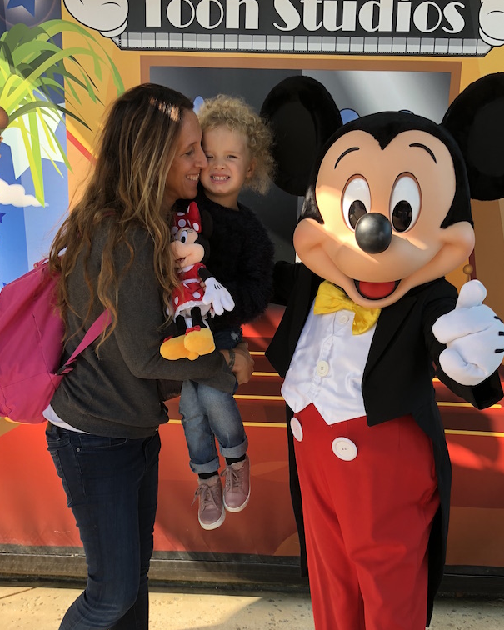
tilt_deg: -12.3
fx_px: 690
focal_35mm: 37
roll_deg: -1.2
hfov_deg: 40.1
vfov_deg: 48.2
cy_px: 424
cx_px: 277
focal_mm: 4
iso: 20
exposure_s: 1/211
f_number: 1.8
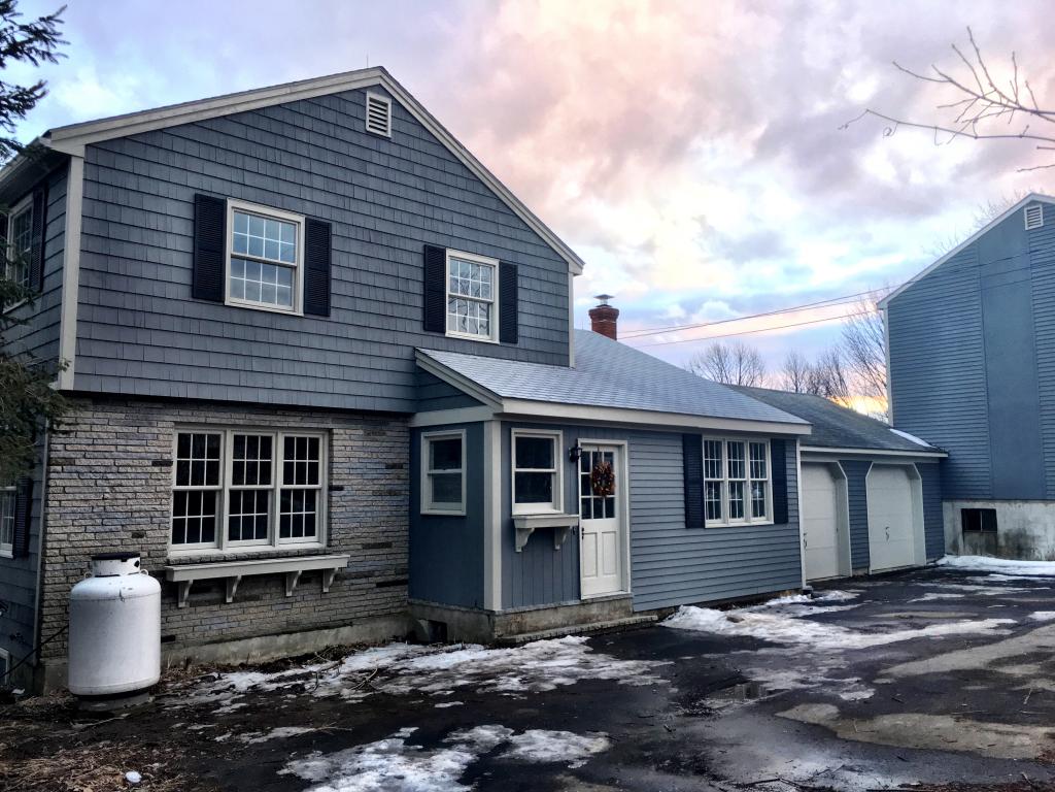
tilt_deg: +6.7
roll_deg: +0.3
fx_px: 884
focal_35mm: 29
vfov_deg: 48.2
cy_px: 396
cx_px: 528
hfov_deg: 61.7
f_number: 2.2
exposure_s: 1/30
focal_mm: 4.15
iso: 32
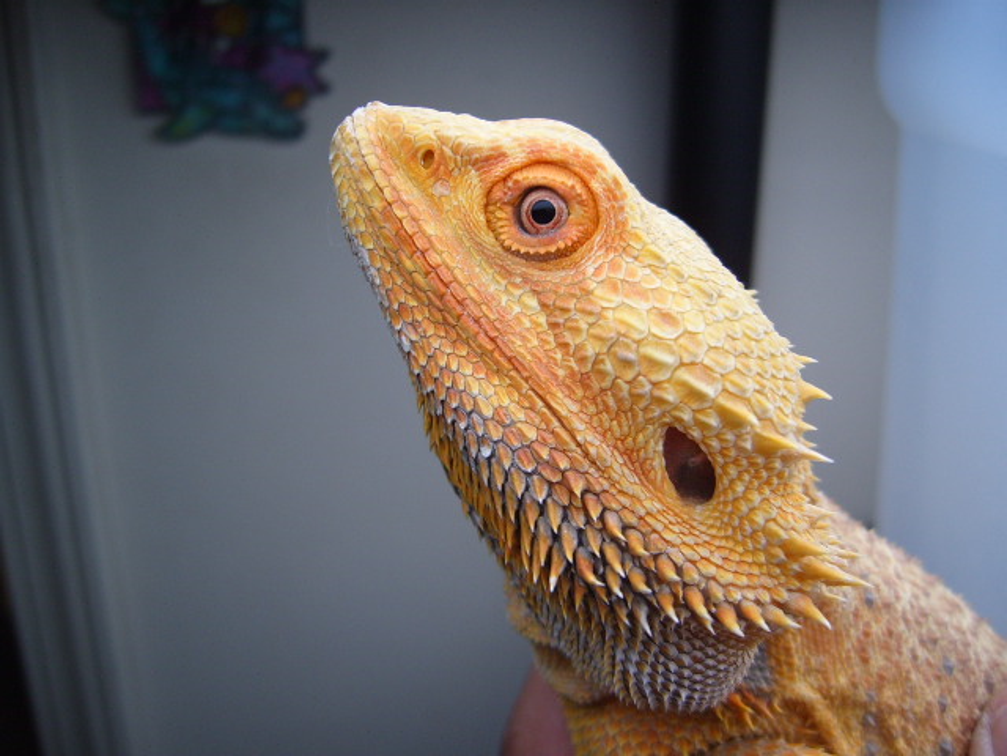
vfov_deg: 38.7
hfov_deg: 50.1
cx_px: 504
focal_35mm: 37
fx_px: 1076
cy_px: 378
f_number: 2.9
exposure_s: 1/125
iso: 63
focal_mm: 6.2
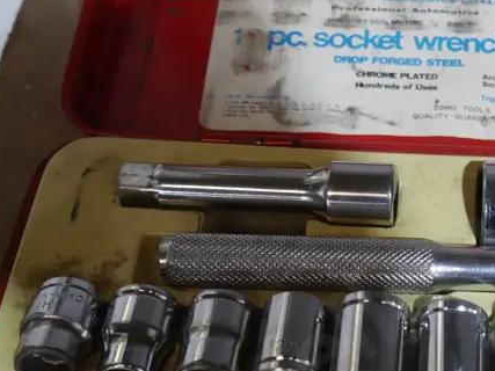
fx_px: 1029
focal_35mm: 72
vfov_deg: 20.4
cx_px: 508
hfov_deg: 25.5
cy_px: 221
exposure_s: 1/60
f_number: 3.6
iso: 800
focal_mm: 15
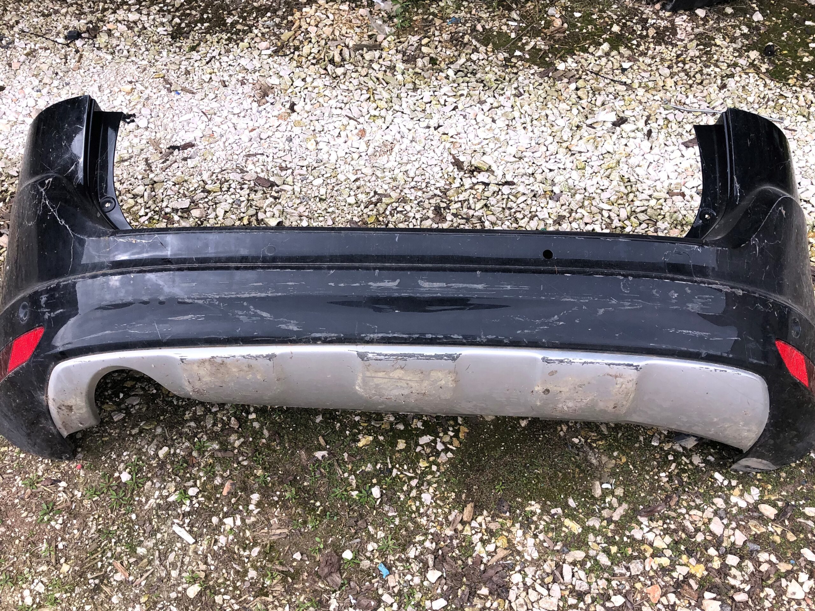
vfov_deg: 49.7
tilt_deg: -53.0
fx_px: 659
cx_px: 408
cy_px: 306
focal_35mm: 28
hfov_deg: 63.4
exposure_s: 1/1043
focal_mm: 4
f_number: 1.8
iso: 20
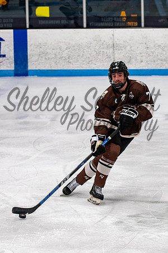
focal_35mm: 170
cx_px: 121
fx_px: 1193
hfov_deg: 8.0
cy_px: 128
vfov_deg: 12.1
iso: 1250
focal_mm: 70
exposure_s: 1/800
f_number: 3.2
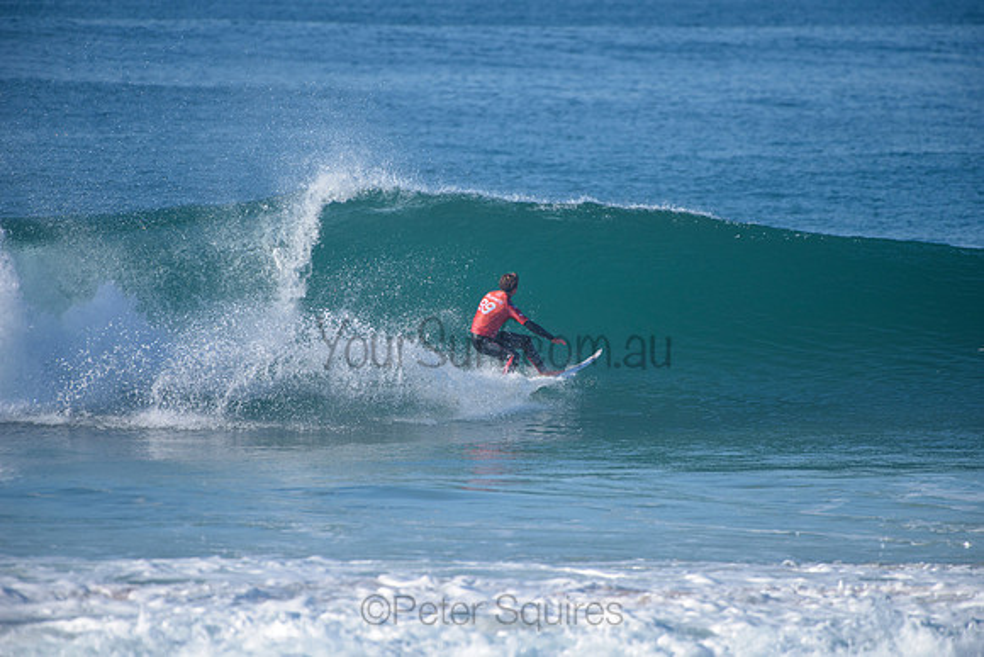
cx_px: 492
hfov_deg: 4.1
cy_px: 328
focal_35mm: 500
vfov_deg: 2.8
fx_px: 13669
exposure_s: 1/2000
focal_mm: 500
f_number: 5.6
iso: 280
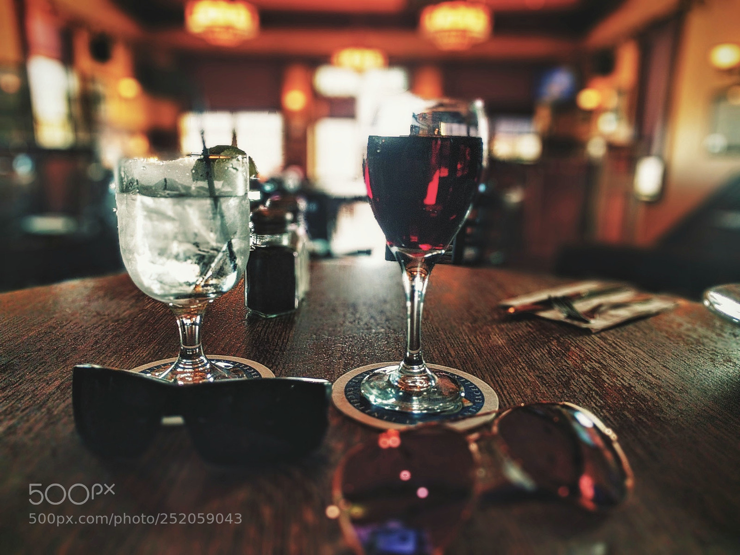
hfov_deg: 67.3
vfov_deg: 53.1
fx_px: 556
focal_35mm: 26
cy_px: 278
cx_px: 370
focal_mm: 4.67
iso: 181
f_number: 2
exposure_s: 1/60
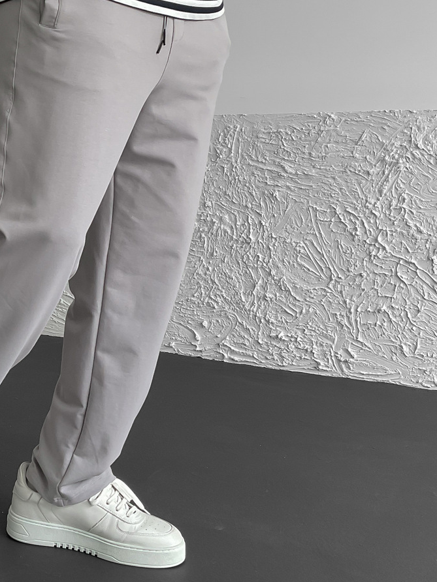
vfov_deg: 36.6
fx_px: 875
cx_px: 51
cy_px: 219
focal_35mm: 52
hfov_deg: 27.1
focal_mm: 3
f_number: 1.8
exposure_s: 1/120
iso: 25
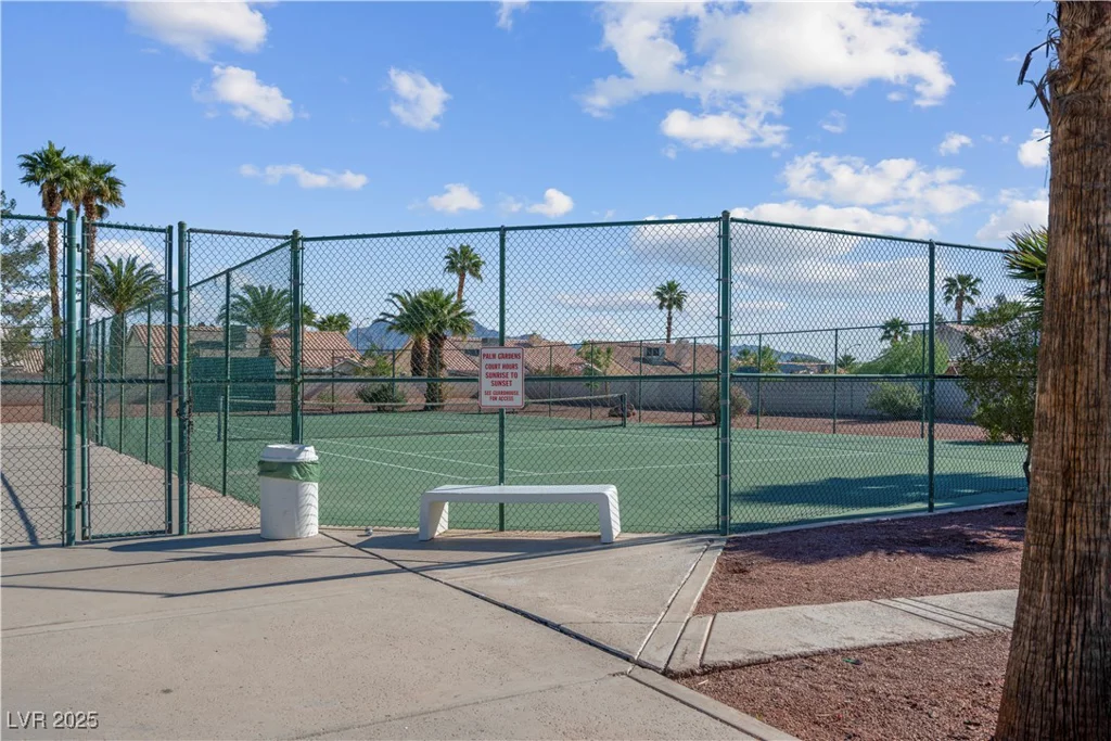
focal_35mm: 31
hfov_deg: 60.3
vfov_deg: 42.3
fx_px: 957
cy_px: 370
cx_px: 556
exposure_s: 1/200
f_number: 9
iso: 100
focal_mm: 31
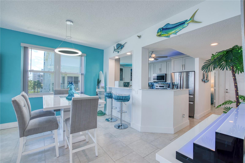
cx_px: 122
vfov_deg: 73.8
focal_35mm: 16
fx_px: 109
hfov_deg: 96.7
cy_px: 82
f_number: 8
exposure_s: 1/30
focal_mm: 16
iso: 200
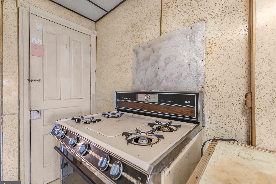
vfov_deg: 77.2
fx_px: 115
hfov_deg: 100.4
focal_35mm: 15
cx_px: 137
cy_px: 93
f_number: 2.8
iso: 2800
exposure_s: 1/125
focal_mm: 14
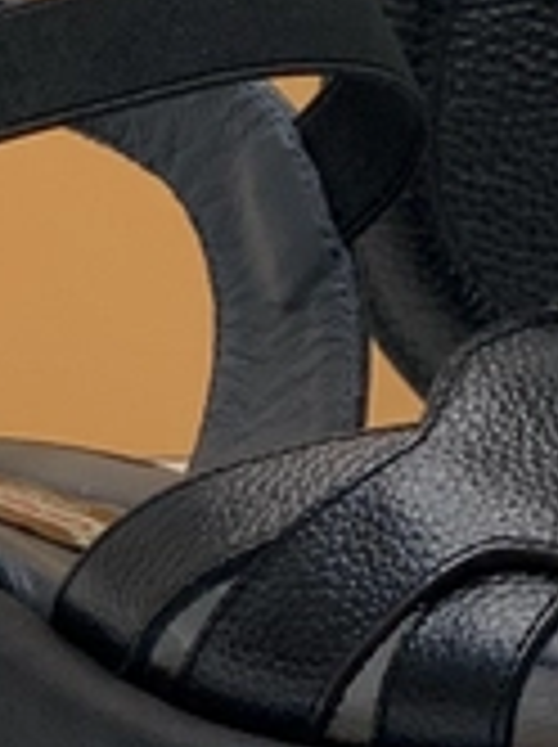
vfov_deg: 6.3
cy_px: -76
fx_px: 6766
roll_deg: -1.7
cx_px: 1008
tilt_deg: -1.1
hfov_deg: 4.7
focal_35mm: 314
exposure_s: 1/100
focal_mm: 6
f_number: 2.4
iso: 40
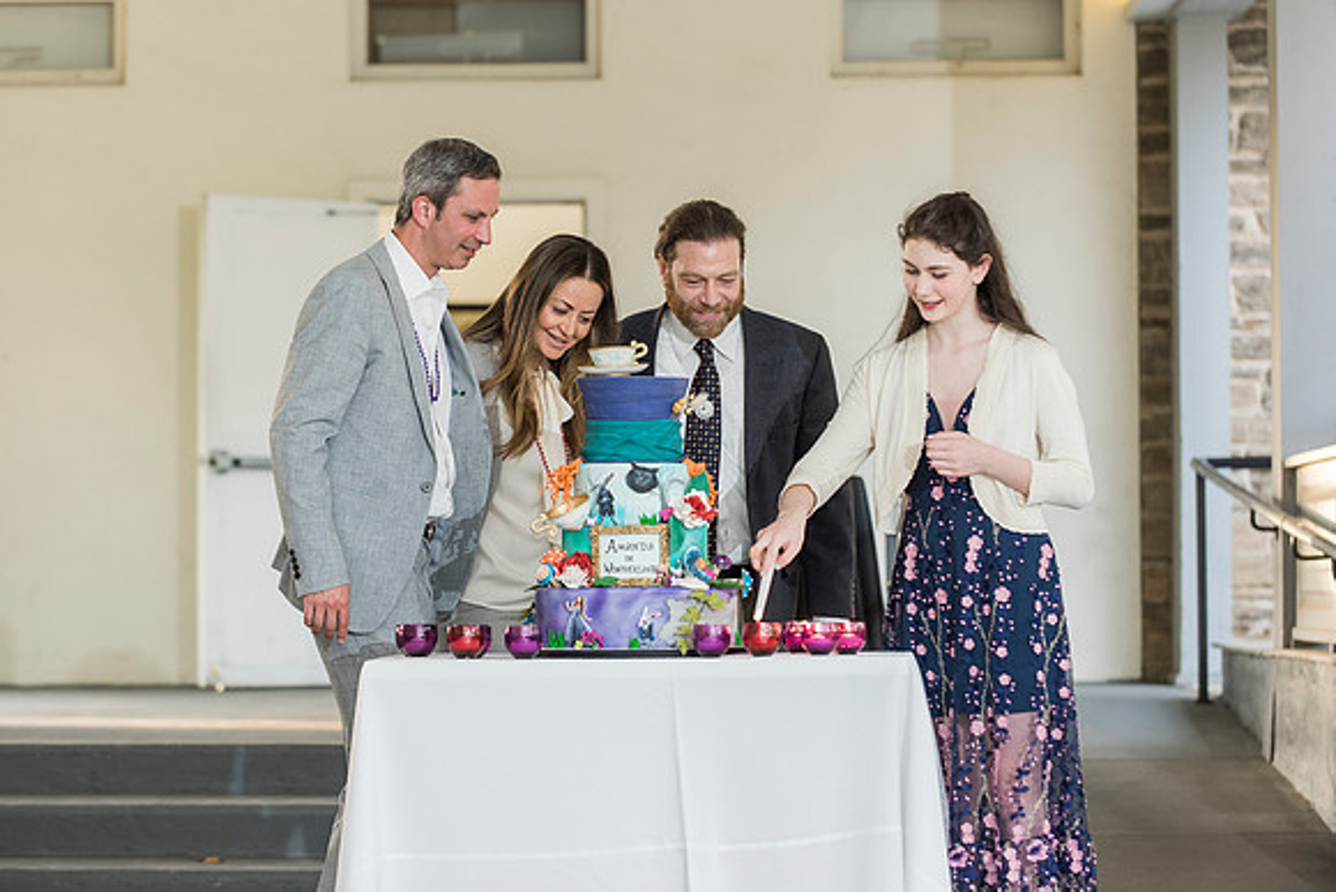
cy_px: 424
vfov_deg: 10.8
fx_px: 4716
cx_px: 670
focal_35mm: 127
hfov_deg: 16.1
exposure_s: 1/160
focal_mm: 116
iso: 1000
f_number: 3.5
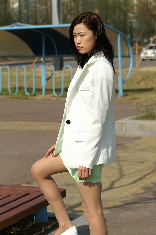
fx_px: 781
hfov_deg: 11.4
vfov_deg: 17.1
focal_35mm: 120
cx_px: 78
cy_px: 118
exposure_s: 1/1000
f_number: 5.6
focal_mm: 80
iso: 100
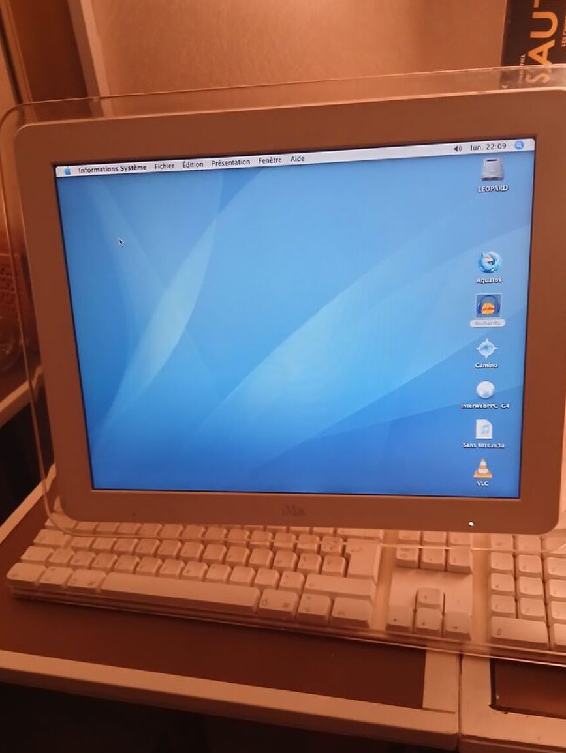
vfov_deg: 59.9
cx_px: 292
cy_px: 391
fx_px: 654
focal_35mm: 30
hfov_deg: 46.8
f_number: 1.8
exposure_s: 1/25
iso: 400
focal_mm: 3.98
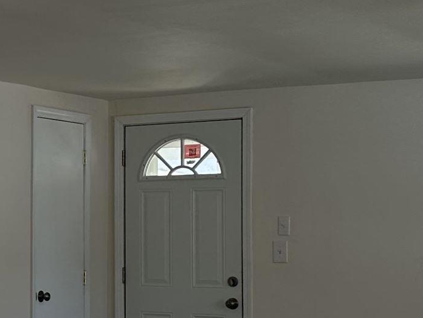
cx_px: -128
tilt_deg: +0.9
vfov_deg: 13.9
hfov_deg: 17.4
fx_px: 1295
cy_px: 211
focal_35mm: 106
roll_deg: -0.8
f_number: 1.78
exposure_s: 1/190
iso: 80
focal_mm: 6.86
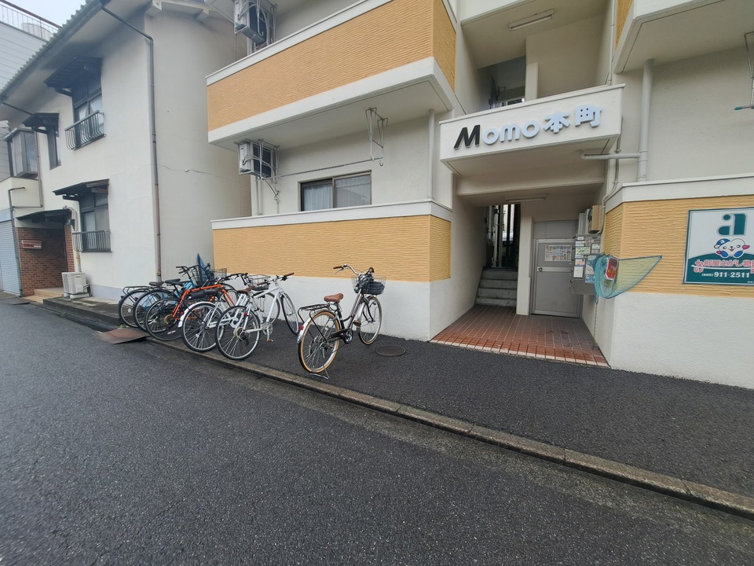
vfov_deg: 89.9
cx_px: 377
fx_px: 283
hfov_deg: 106.2
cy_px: 283
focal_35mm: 13
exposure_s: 1/131
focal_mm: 1.74
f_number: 2.2
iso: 50
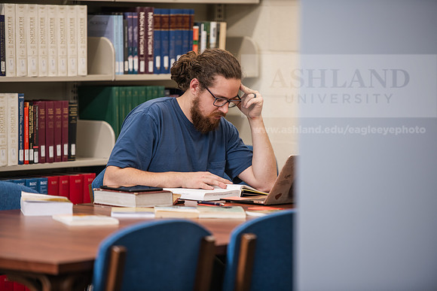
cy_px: 146
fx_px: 2246
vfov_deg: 7.4
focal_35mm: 185
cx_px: 218
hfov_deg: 11.1
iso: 400
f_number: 2.8
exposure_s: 1/160
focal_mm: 185
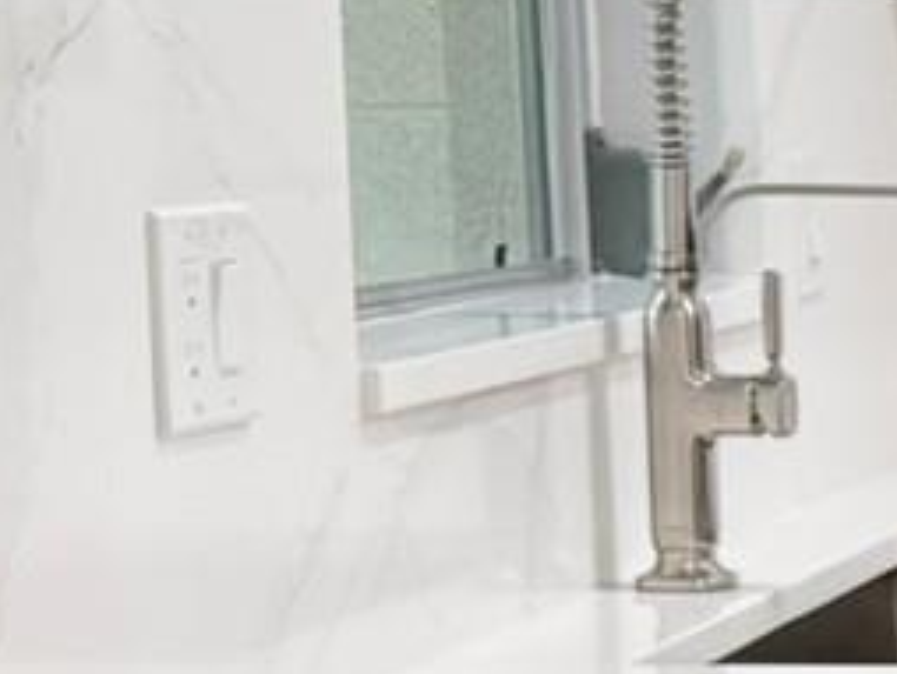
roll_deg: +0.2
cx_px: 1988
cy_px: 663
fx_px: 3917
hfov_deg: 11.3
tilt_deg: -8.5
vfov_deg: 9.8
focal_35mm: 151
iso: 320
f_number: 1.78
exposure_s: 1/60
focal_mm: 6.76
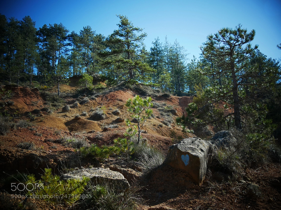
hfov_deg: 51.4
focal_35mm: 36
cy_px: 105
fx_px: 292
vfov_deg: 39.7
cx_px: 140
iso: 200
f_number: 3.5
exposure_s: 1/1300
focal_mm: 14
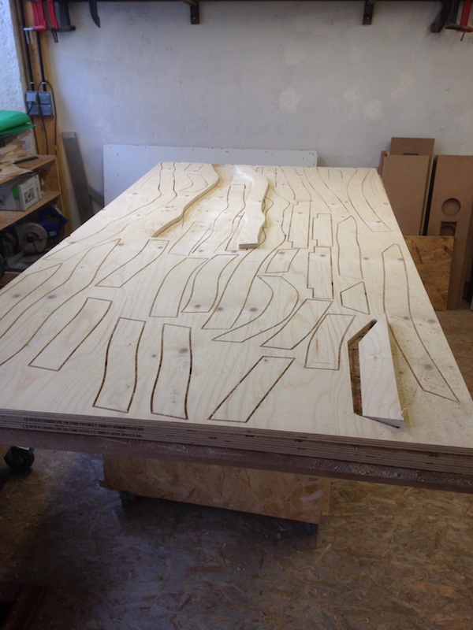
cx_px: 236
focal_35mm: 33
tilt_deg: -23.3
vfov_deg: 55.4
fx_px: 601
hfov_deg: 42.9
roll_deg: -1.7
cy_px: 315
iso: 80
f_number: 2.4
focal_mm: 4.12
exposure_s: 1/120
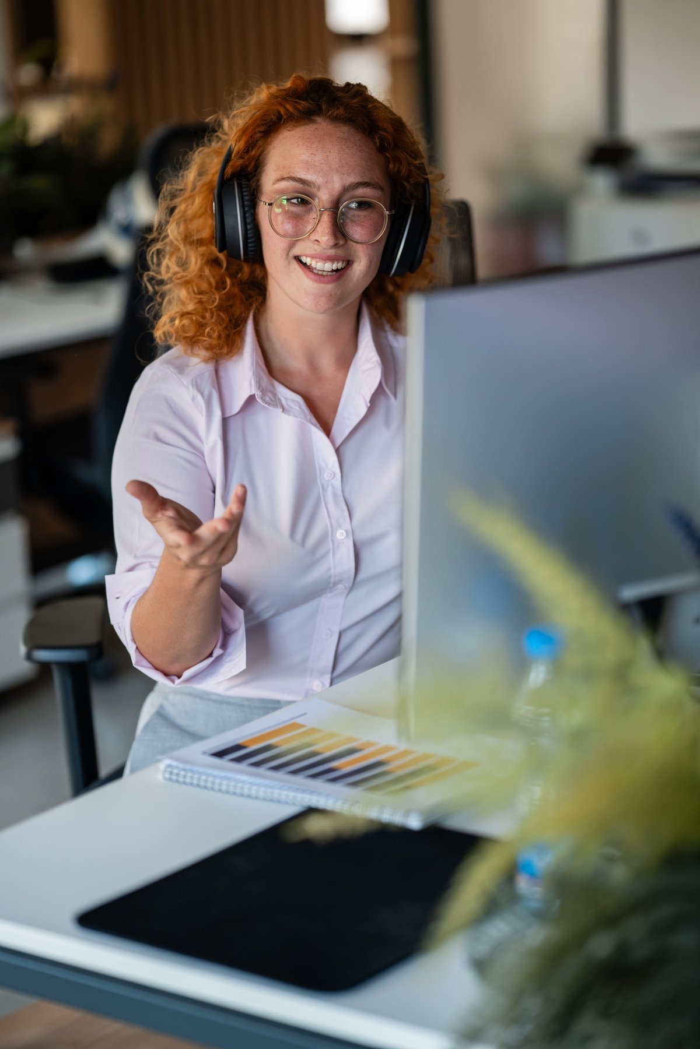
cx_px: 350
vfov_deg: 23.9
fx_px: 2479
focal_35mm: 85
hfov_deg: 16.1
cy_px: 524
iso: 500
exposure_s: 1/200
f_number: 1.8
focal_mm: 85
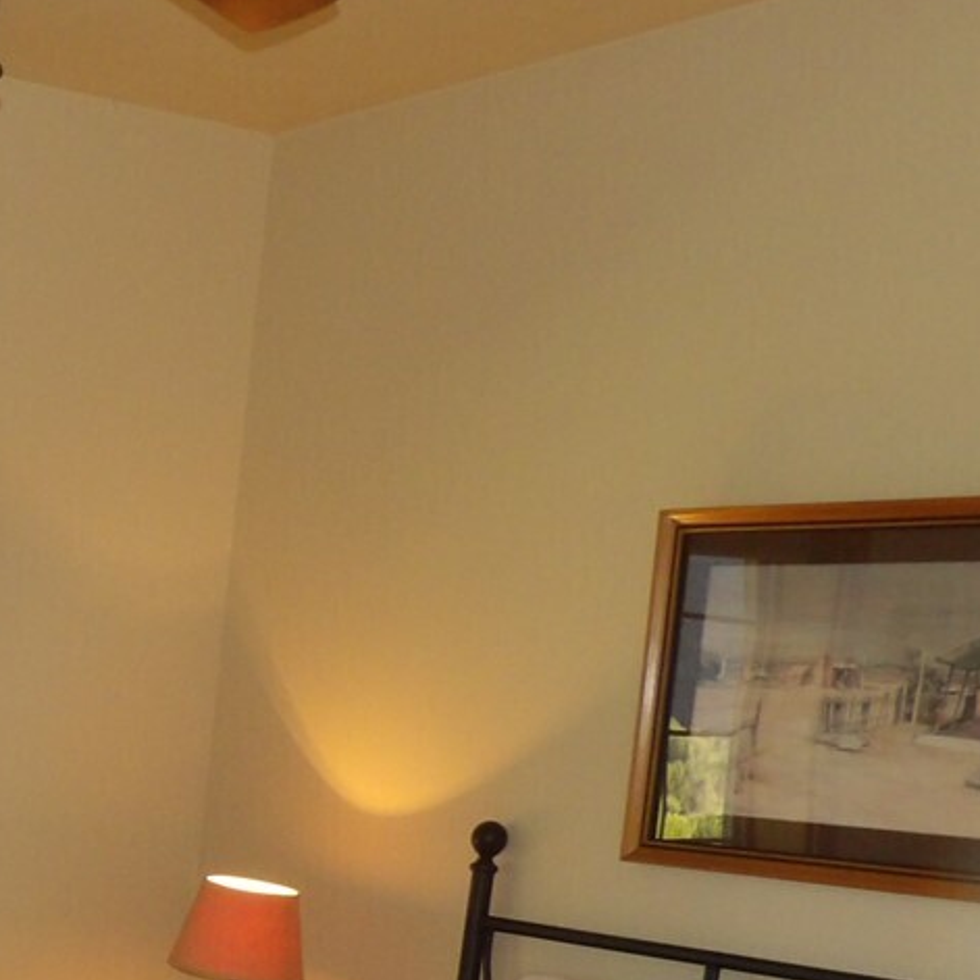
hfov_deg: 20.9
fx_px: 2306
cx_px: -418
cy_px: 1030
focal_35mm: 72
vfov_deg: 22.8
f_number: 3.2
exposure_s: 1/33
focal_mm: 4.3
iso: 200
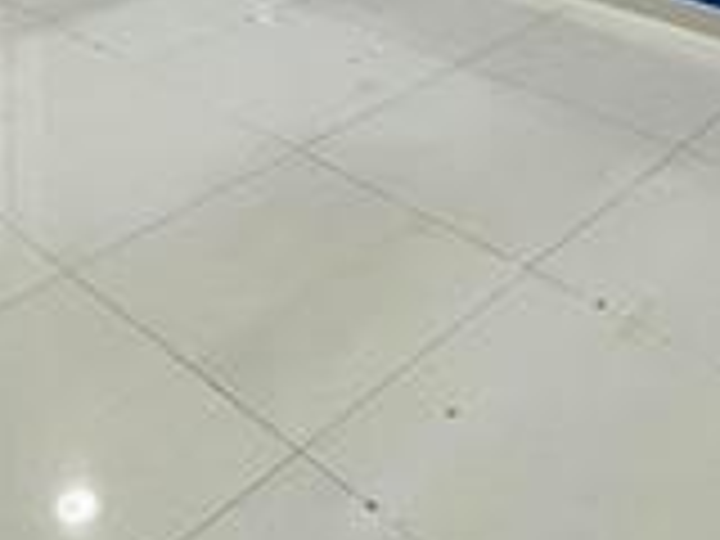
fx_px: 1082
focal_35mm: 52
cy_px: -441
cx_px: 310
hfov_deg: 36.8
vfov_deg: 20.0
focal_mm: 1.57
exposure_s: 1/120
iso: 250
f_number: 1.8
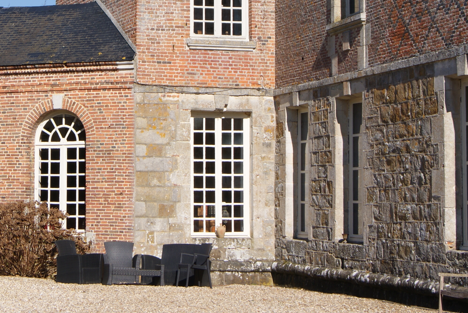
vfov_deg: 13.3
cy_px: 29
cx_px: 119
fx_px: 1327
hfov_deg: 19.9
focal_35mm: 102
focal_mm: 35
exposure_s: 1/160
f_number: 13
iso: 100
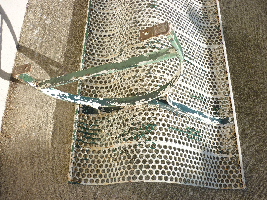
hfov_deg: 55.4
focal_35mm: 33
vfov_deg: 42.9
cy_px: 100
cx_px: 134
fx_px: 255
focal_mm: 5.5
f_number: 2.8
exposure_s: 1/800
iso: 80
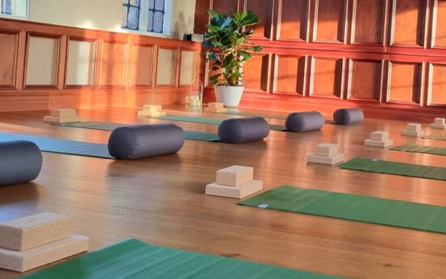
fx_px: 620
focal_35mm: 51
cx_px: 323
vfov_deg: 24.9
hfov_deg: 38.7
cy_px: 49
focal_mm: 5.4
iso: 200
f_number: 1.8
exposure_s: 1/100
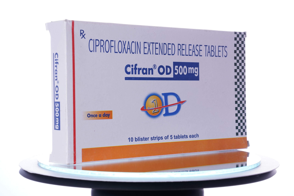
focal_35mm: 70
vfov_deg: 19.5
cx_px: 147
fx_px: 572
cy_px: 98
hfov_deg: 28.8
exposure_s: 1/13
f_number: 14
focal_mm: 70
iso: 250
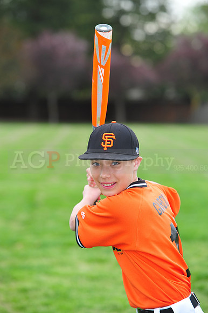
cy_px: 156
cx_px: 104
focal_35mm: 155
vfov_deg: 13.3
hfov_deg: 8.8
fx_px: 1345
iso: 400
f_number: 5
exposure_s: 1/320
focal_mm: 155
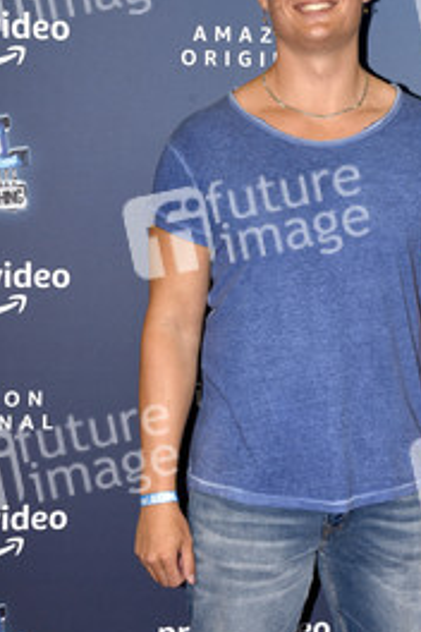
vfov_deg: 19.3
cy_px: 342
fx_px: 1859
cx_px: 316
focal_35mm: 106
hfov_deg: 12.9
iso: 400
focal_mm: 70
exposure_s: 1/160
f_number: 8
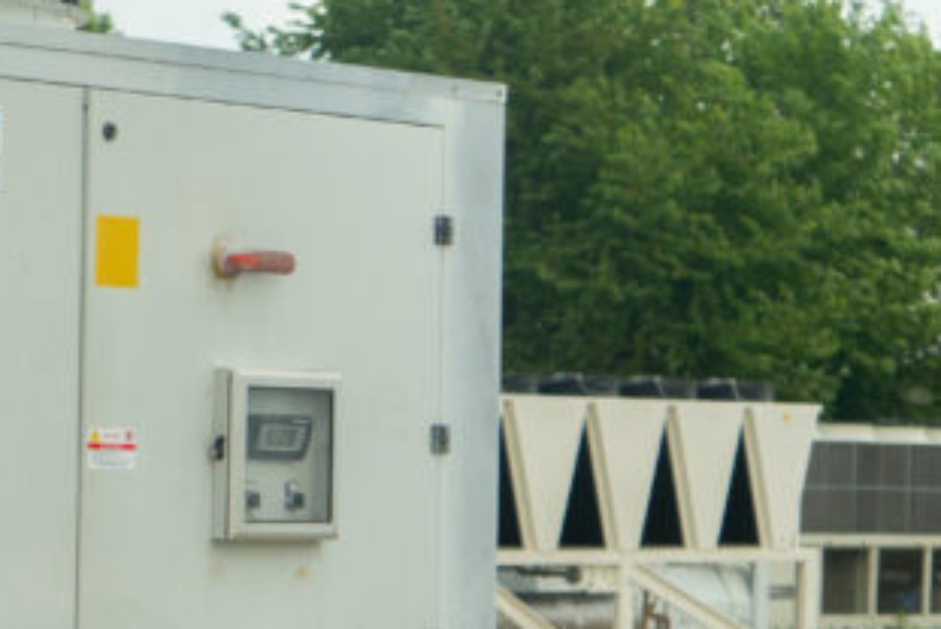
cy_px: 582
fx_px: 3270
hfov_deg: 14.8
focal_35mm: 125
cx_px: -596
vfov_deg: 10.9
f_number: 4
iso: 250
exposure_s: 1/800
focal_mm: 38
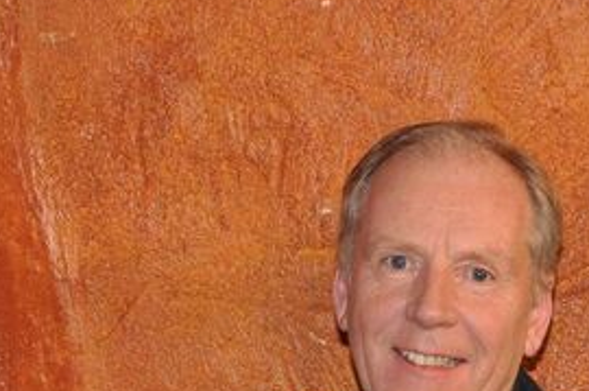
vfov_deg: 9.4
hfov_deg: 14.2
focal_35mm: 142
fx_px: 2319
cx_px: 650
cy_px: 545
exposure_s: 1/60
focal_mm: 32
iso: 800
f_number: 4.2
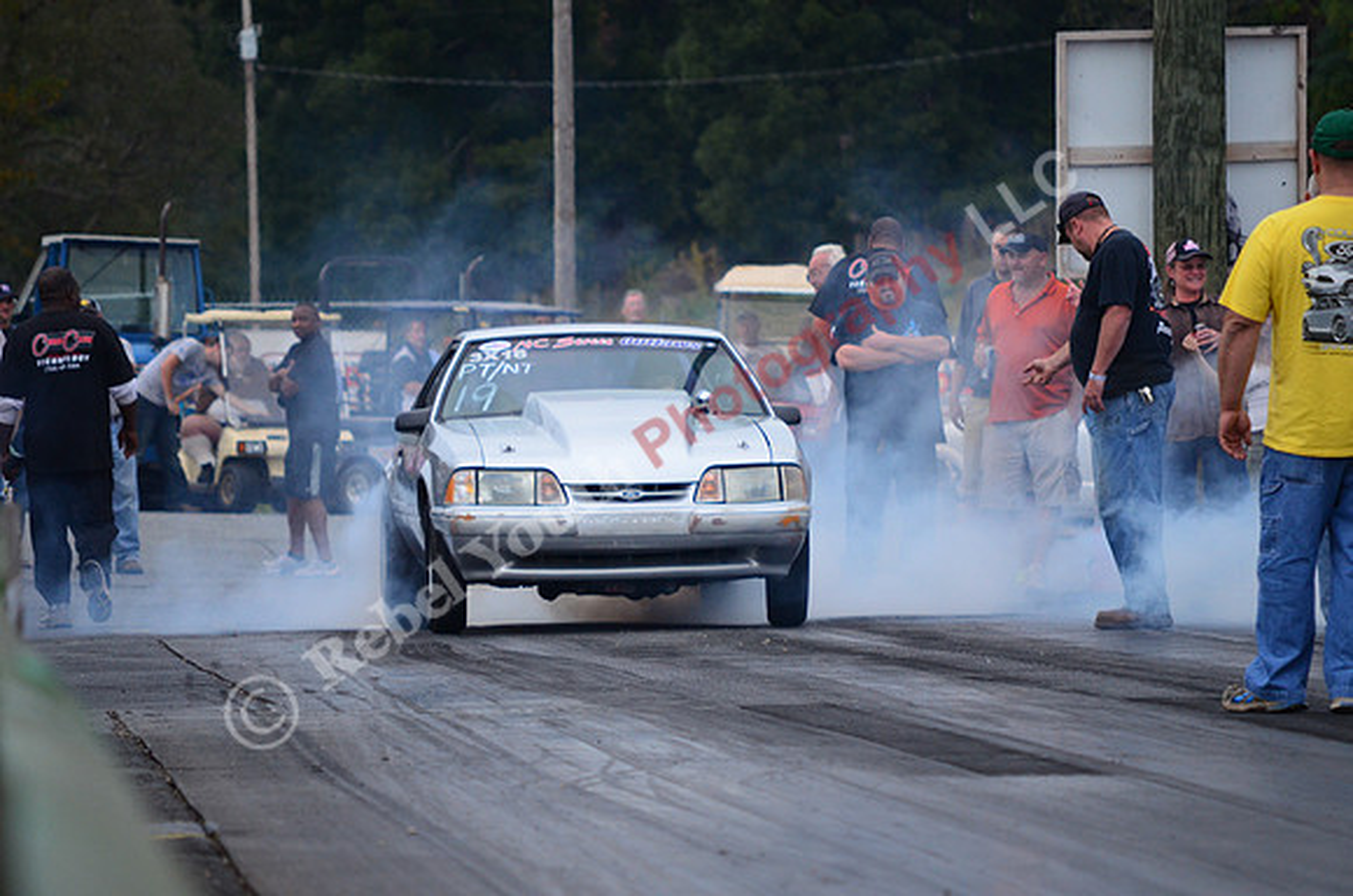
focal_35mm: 300
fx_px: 11250
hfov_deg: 6.9
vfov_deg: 4.6
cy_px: 448
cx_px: 676
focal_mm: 200
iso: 1000
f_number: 5.6
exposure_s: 1/640
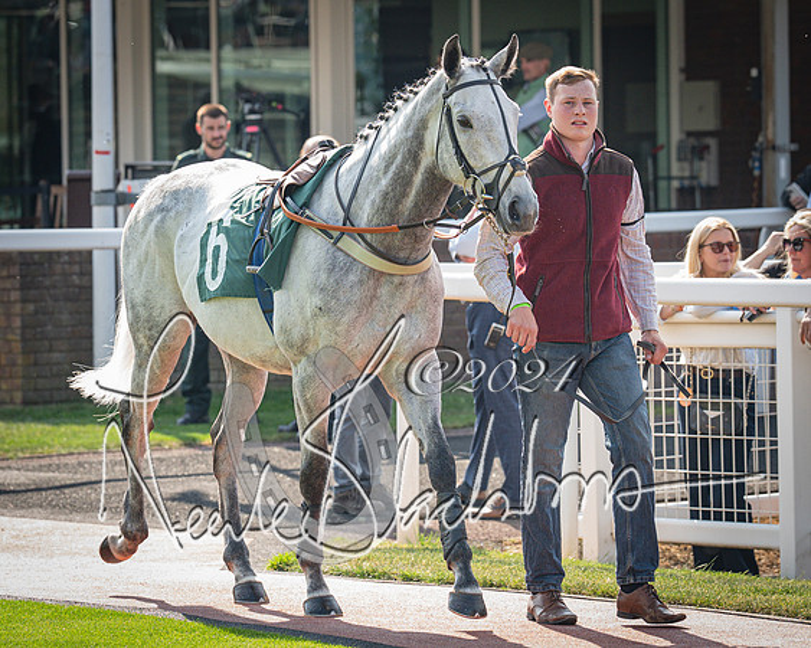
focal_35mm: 242
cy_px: 329
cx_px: 517
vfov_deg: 6.4
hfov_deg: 8.0
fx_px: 5798
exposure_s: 1/1400
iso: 800
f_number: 4
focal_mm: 135
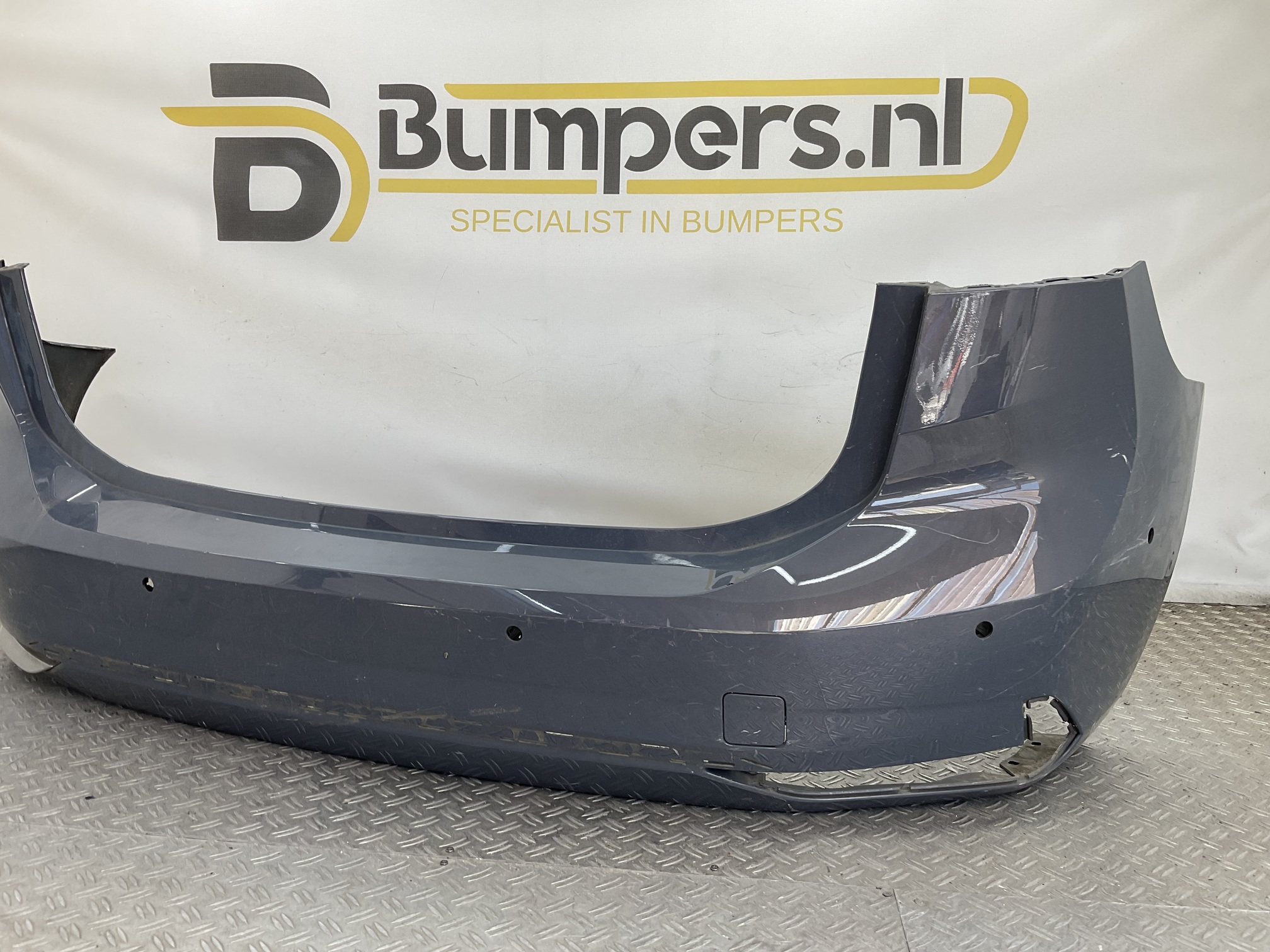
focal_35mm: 29
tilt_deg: -7.9
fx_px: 1064
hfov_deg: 61.7
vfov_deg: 48.2
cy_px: 476
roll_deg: -2.6
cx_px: 635
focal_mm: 3
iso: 16
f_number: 1.8
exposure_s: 1/128
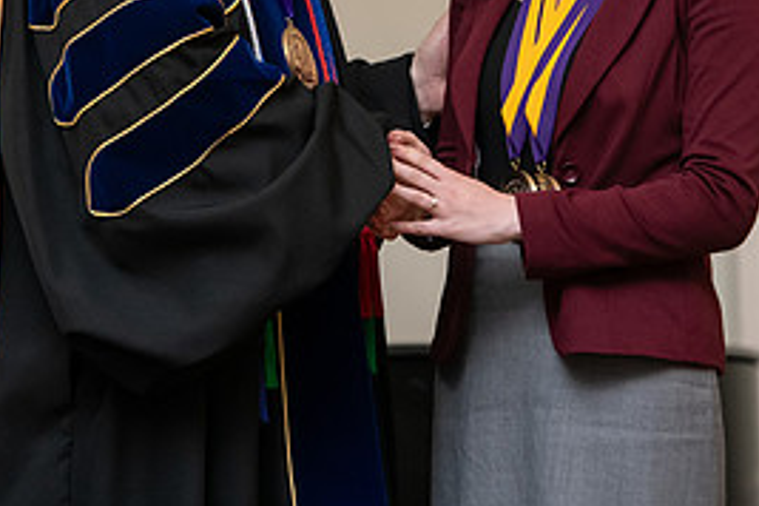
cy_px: -24
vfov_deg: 5.0
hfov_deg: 7.6
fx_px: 5734
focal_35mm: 272
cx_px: 333
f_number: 4
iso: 2000
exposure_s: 1/200
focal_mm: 125
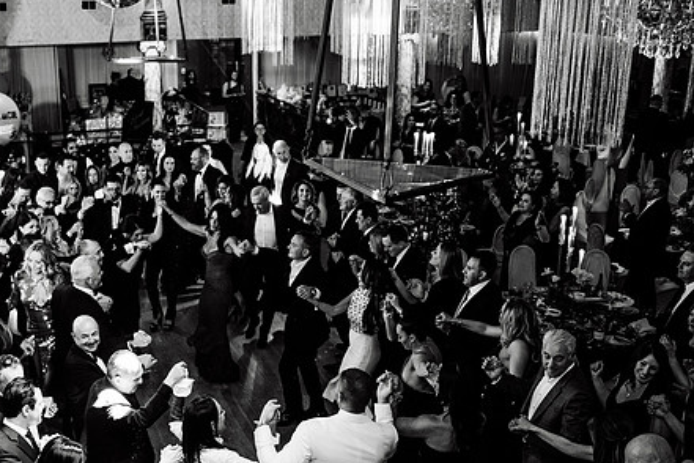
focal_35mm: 46
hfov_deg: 42.3
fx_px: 887
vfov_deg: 29.2
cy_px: 283
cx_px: 244
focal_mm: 35
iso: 2000
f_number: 2.8
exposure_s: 1/200
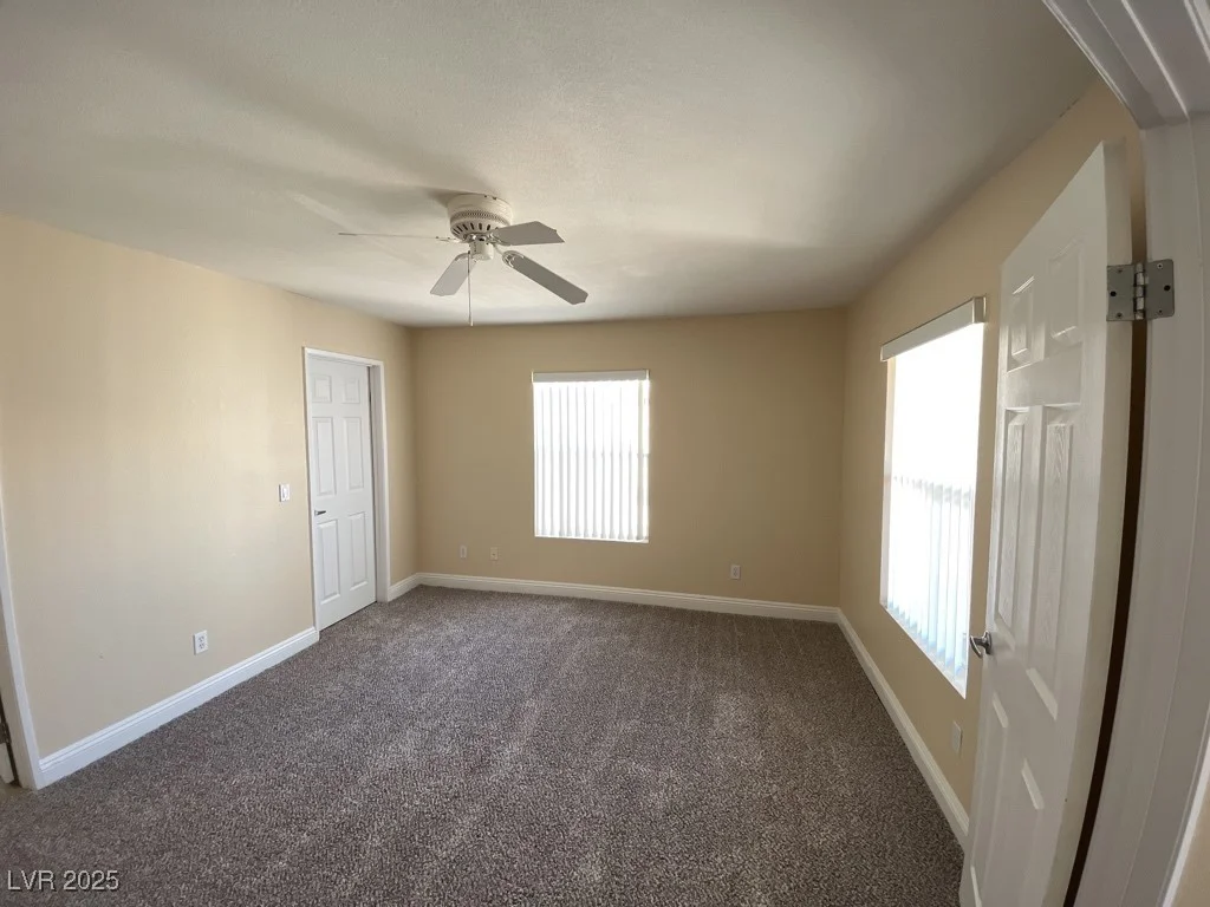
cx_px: 605
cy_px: 454
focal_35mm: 13
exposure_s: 1/40
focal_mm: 1.54
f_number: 2.4
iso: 64
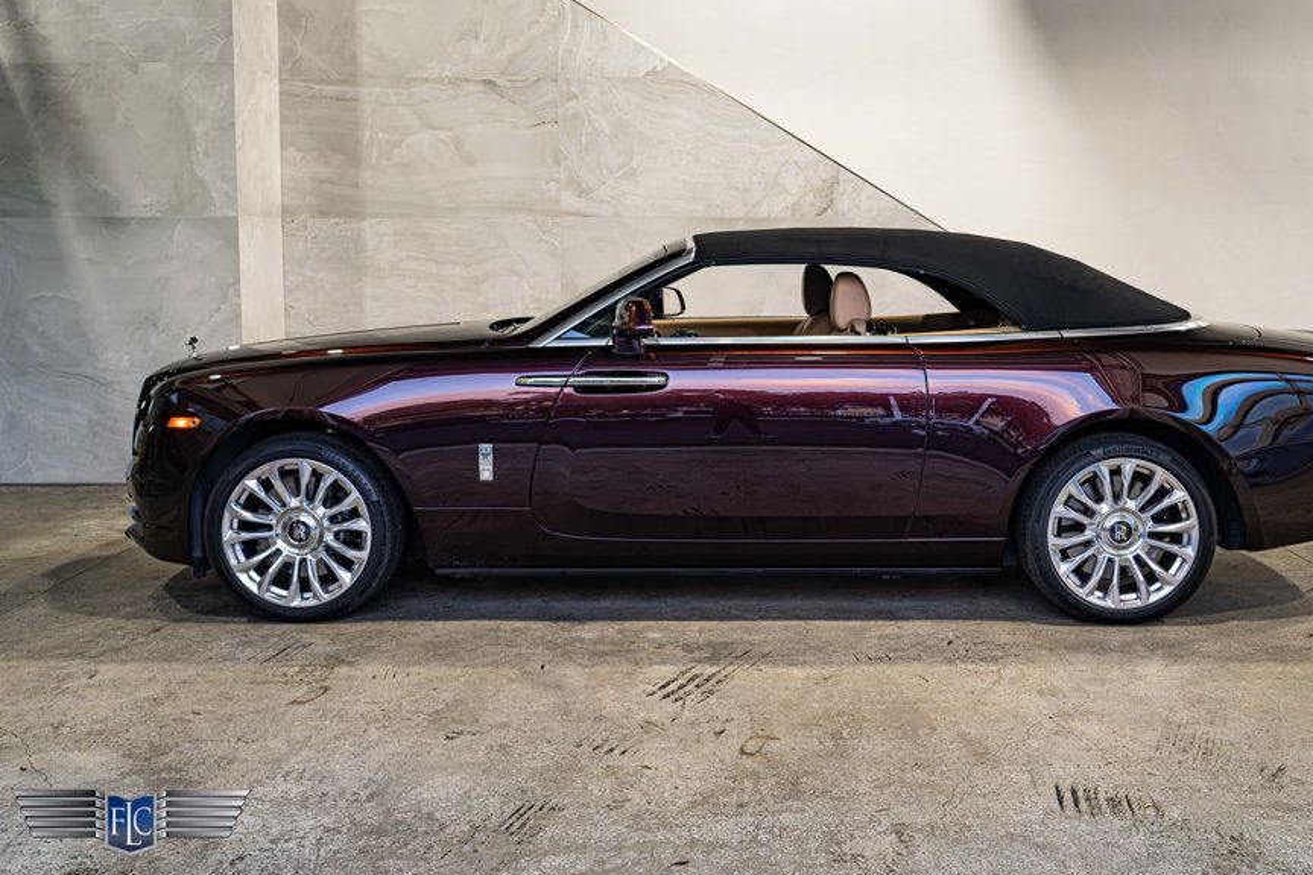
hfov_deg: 53.0
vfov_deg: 36.8
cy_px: 374
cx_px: 720
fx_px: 1313
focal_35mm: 36
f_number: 4
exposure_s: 1/80
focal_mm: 30
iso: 1250
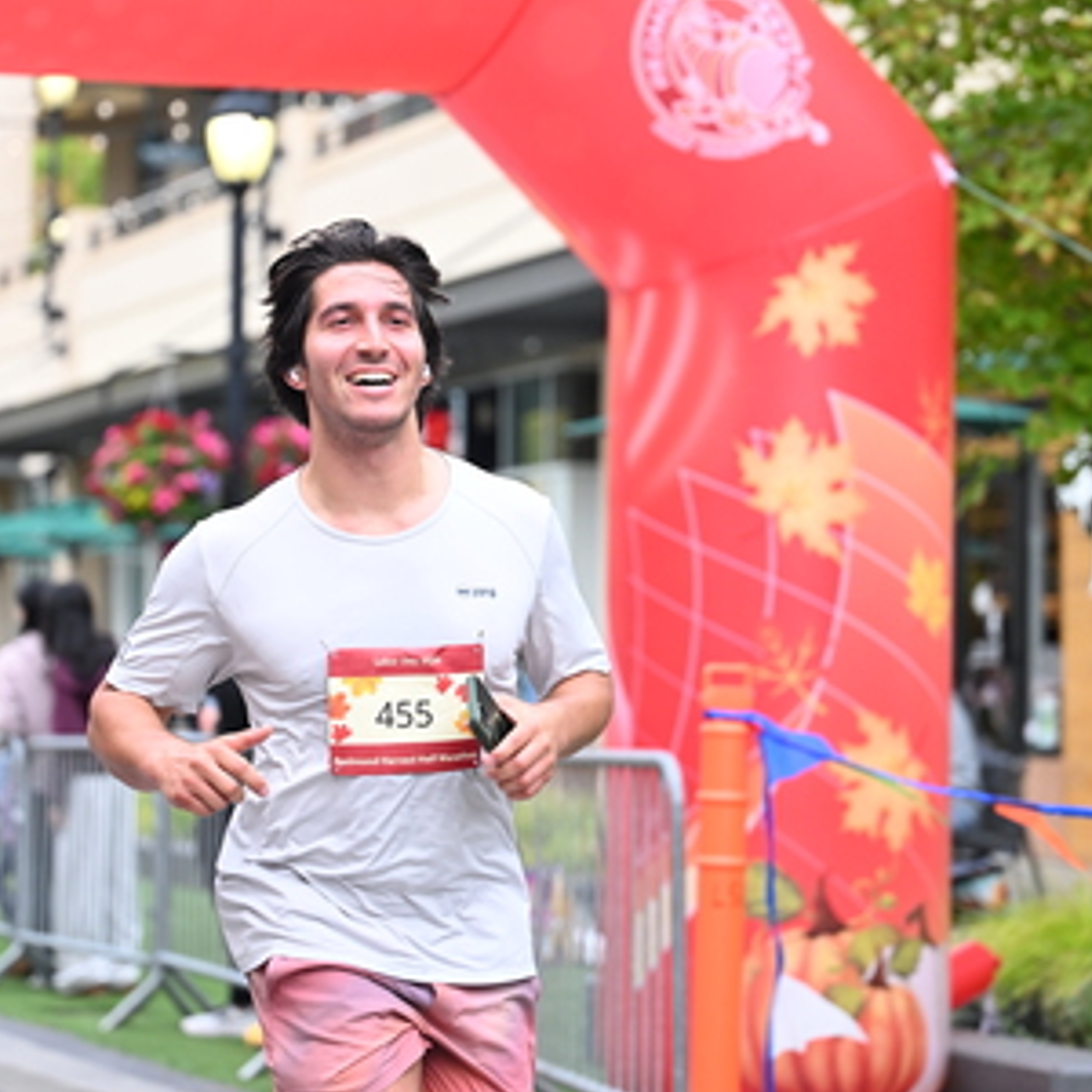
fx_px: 4283
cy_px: 466
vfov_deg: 14.5
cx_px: 482
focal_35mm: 120
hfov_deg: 14.5
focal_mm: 77
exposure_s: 1/1600
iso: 1000
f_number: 2.8
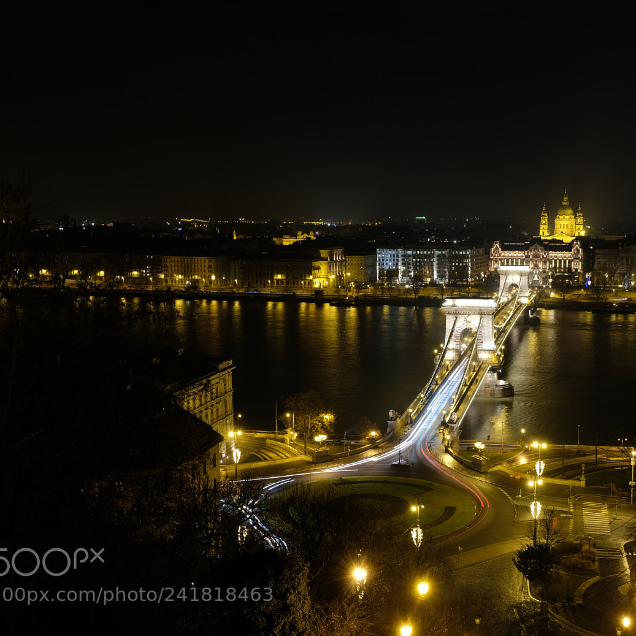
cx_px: 443
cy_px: 316
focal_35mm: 38
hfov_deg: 43.0
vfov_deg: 43.9
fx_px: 790
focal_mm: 19.6
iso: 200
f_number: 7.1
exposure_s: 4
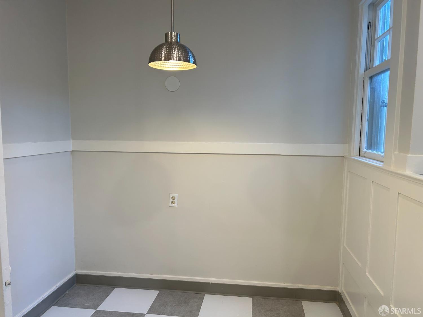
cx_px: 212
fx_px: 318
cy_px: 158
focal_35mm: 26
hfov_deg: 67.3
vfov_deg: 53.1
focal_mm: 5.7
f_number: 1.5
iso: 64
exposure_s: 1/120
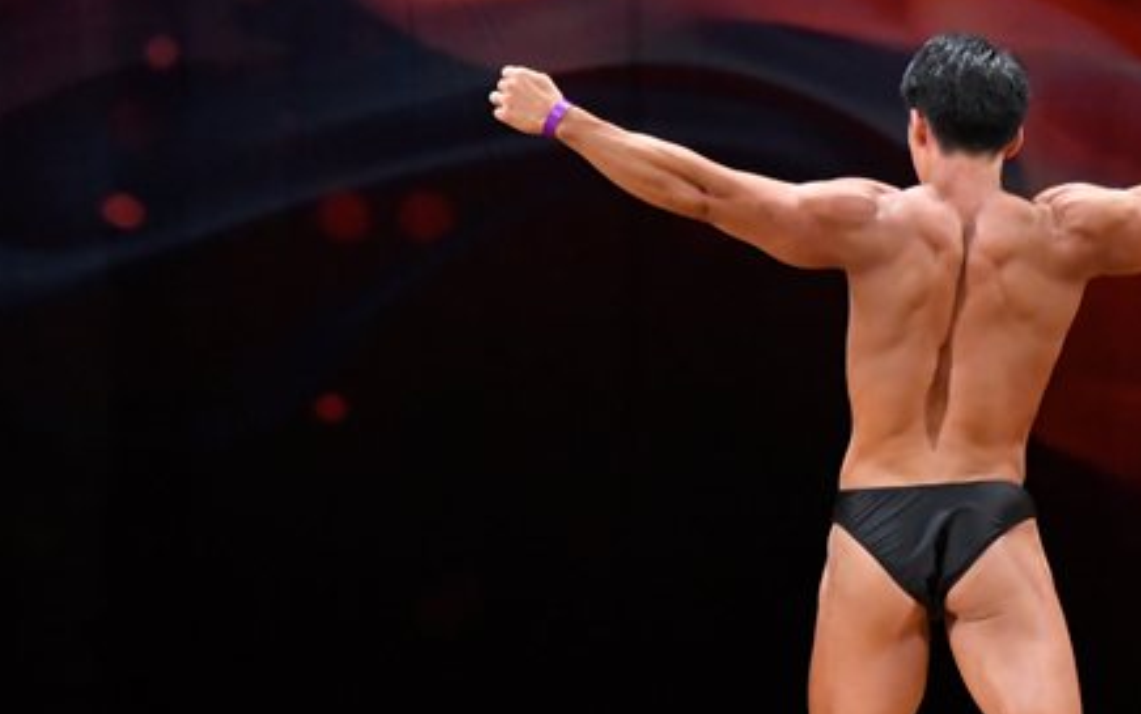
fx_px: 12663
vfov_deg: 3.2
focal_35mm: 407
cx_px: 996
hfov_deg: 5.2
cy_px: 562
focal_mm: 150
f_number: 5.6
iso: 4000
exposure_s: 1/400
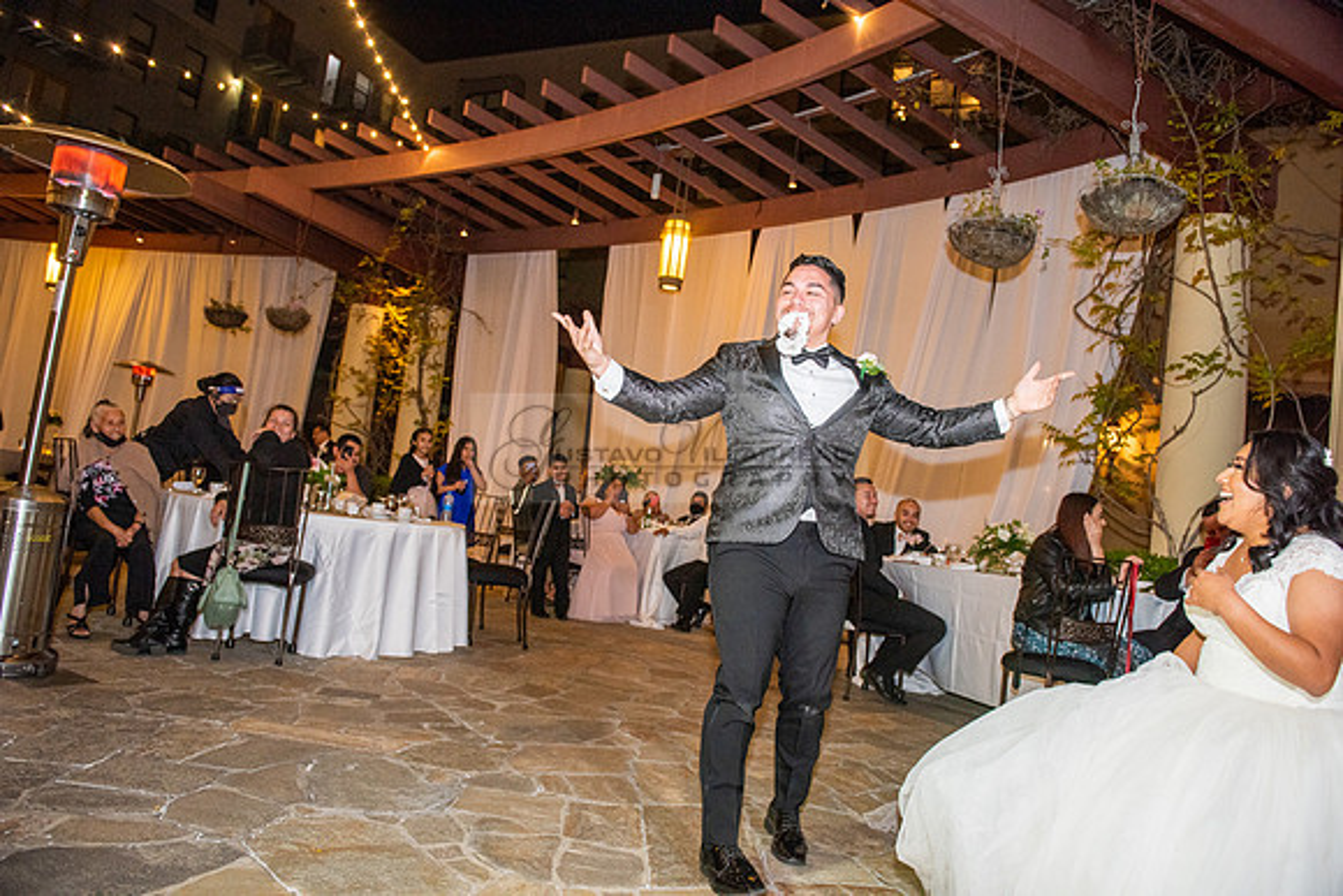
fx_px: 896
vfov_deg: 53.2
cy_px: 448
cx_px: 672
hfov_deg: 73.7
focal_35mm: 24
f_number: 4
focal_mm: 24
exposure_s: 1/160
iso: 1600
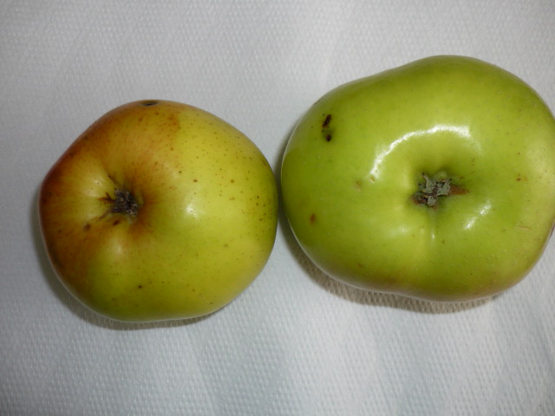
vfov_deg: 42.9
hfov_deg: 55.4
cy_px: 208
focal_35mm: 33
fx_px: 529
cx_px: 278
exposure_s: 1/30
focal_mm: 5.5
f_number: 2.8
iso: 100
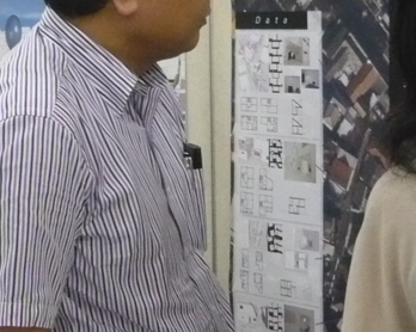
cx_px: 289
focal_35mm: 101
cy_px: 98
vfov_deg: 15.2
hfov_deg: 18.9
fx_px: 1243
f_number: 2.9
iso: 400
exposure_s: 1/40
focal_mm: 4.9
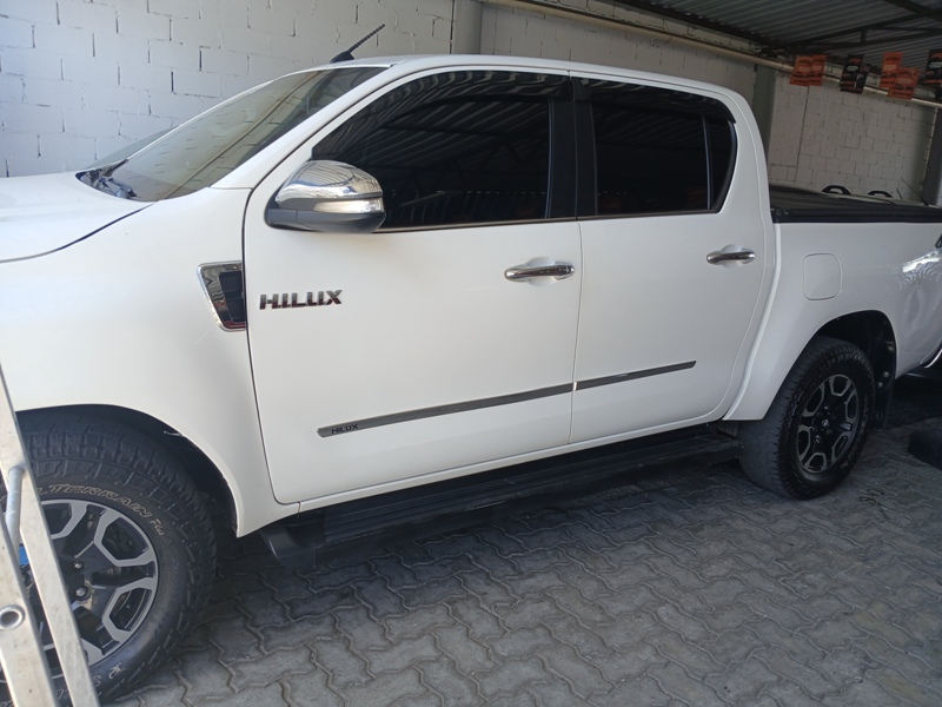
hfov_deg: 67.3
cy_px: 354
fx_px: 708
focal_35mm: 26
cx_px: 471
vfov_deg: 53.1
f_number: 1.8
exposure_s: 1/60
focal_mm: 3.98
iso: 25
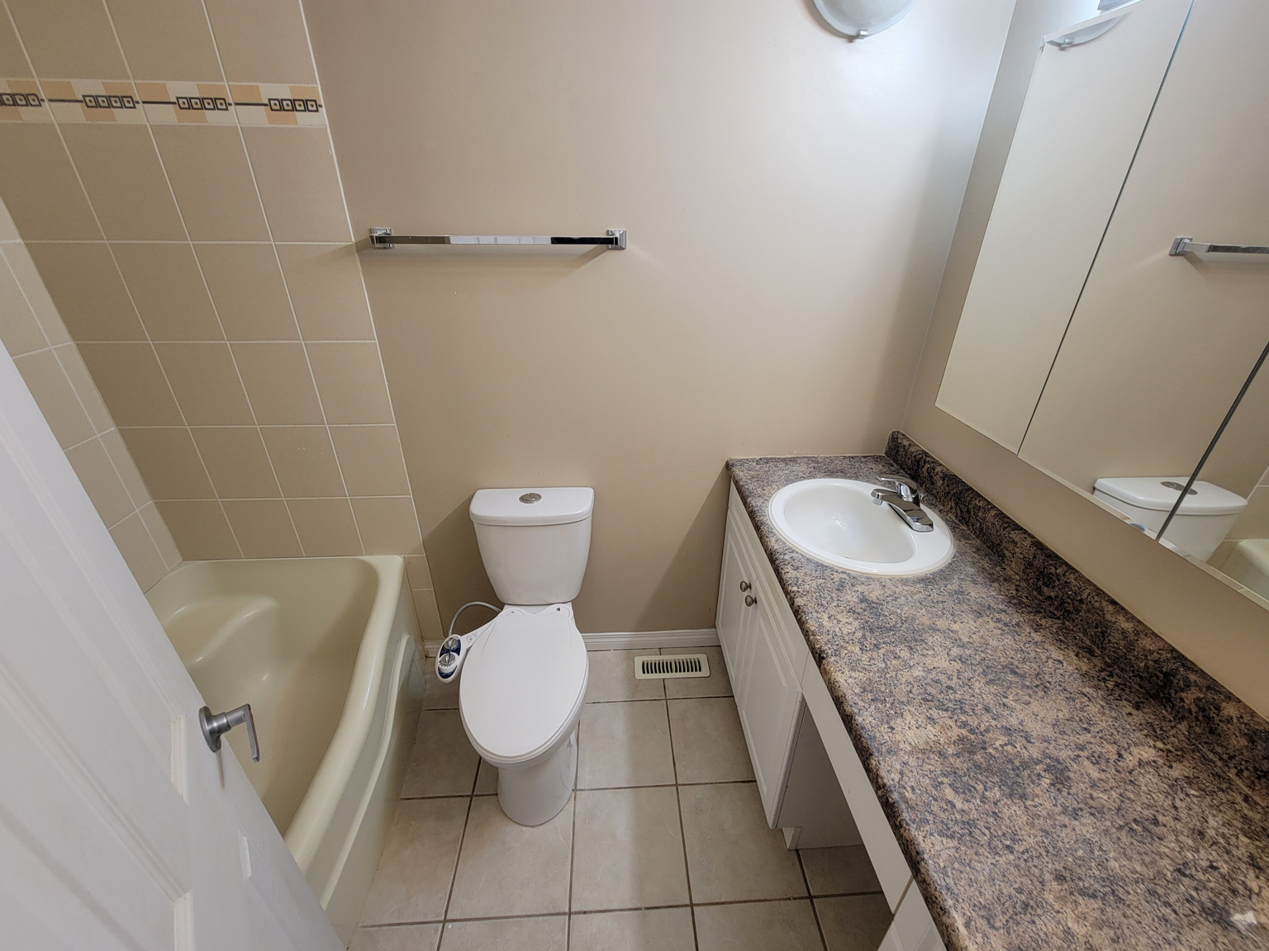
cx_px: 634
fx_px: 477
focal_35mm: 13
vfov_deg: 89.9
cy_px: 476
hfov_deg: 106.2
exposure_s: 1/60
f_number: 2.2
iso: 100
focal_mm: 2.2
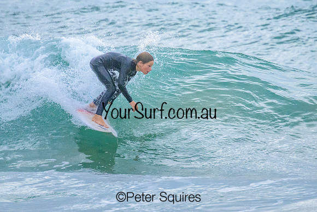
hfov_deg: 1.9
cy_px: 82
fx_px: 9694
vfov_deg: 1.3
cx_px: 171
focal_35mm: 1101
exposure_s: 1/2000
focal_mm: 800
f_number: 11
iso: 4000
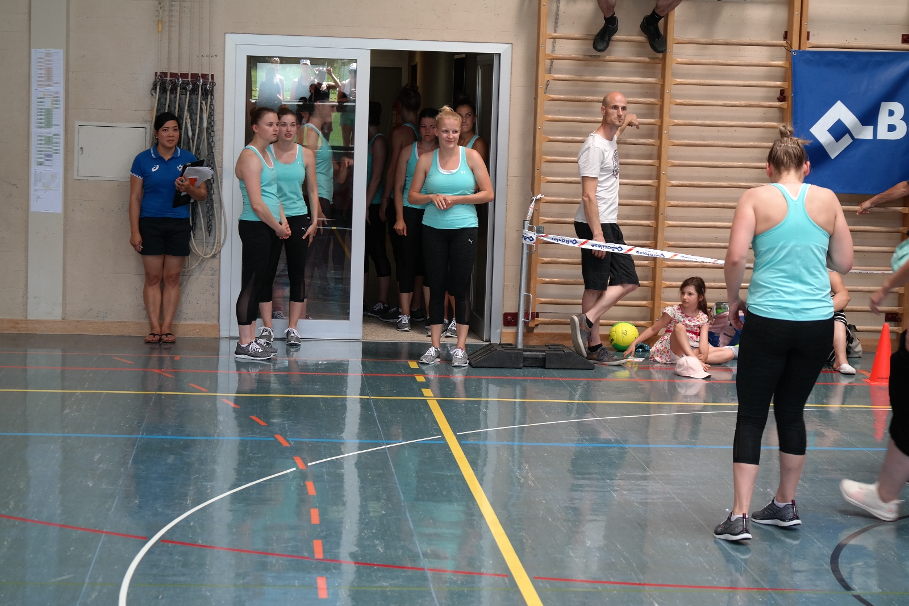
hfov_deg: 26.3
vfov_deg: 17.7
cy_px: 303
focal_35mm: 77
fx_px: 1944
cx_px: 454
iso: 200
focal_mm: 50
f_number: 4
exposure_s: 1/80
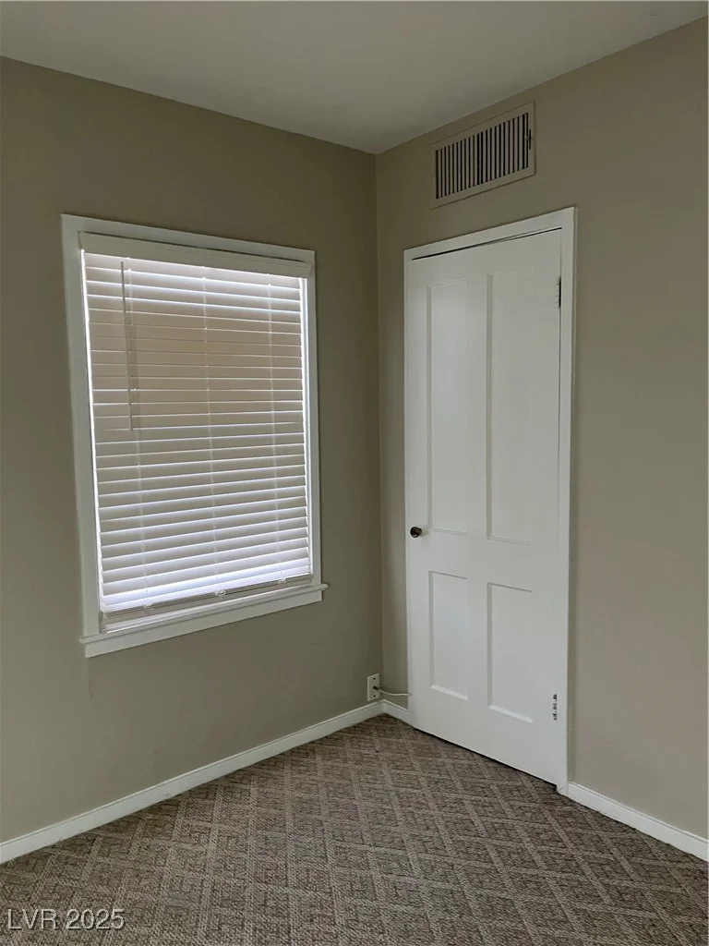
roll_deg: +1.6
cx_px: 354
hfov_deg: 53.1
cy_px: 473
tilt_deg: -4.6
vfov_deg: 67.3
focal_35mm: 26
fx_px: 710
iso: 160
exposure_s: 1/60
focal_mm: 5.1
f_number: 1.6
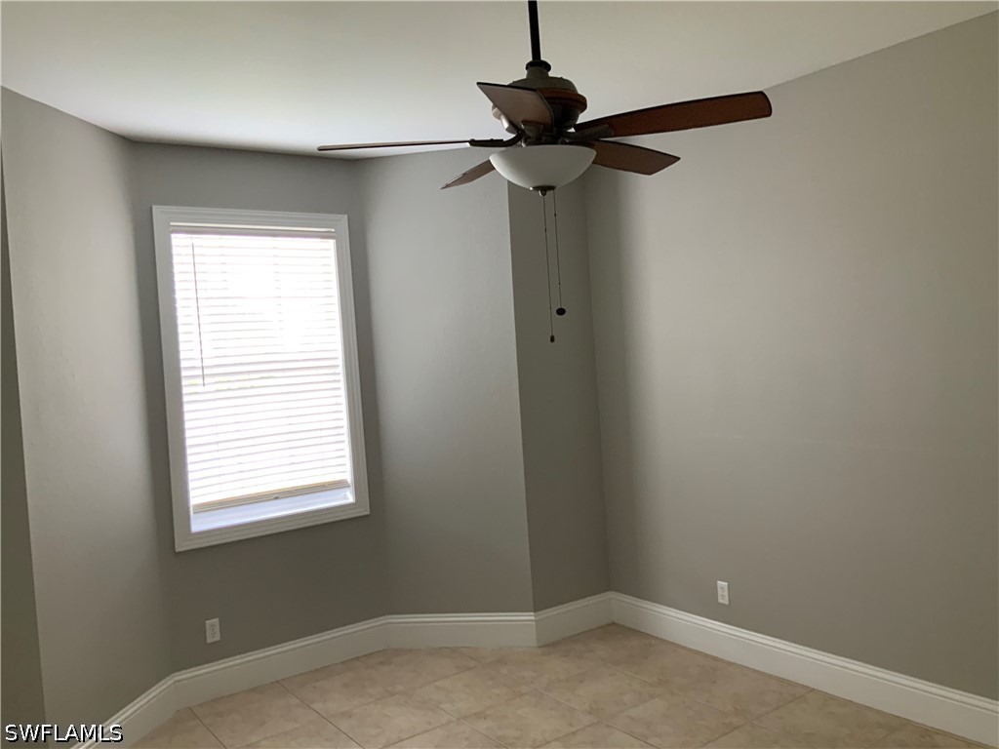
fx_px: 837
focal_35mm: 29
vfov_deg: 48.2
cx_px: 500
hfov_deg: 61.7
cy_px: 374
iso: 125
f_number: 1.8
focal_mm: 3
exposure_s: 1/60
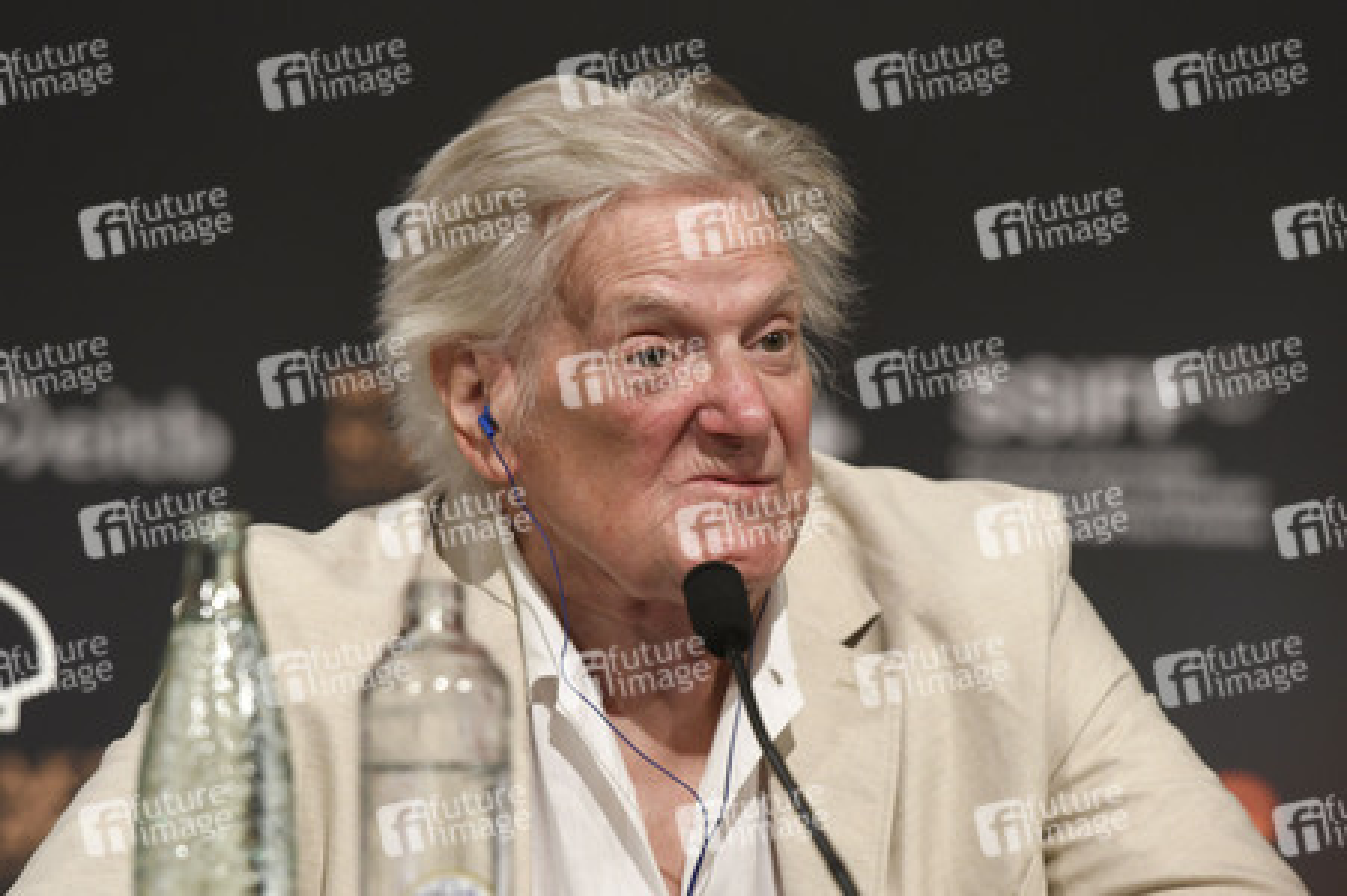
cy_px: 448
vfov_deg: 8.1
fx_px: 6356
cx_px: 674
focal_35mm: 170
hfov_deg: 12.1
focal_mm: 170
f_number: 4
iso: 1250
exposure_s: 1/250
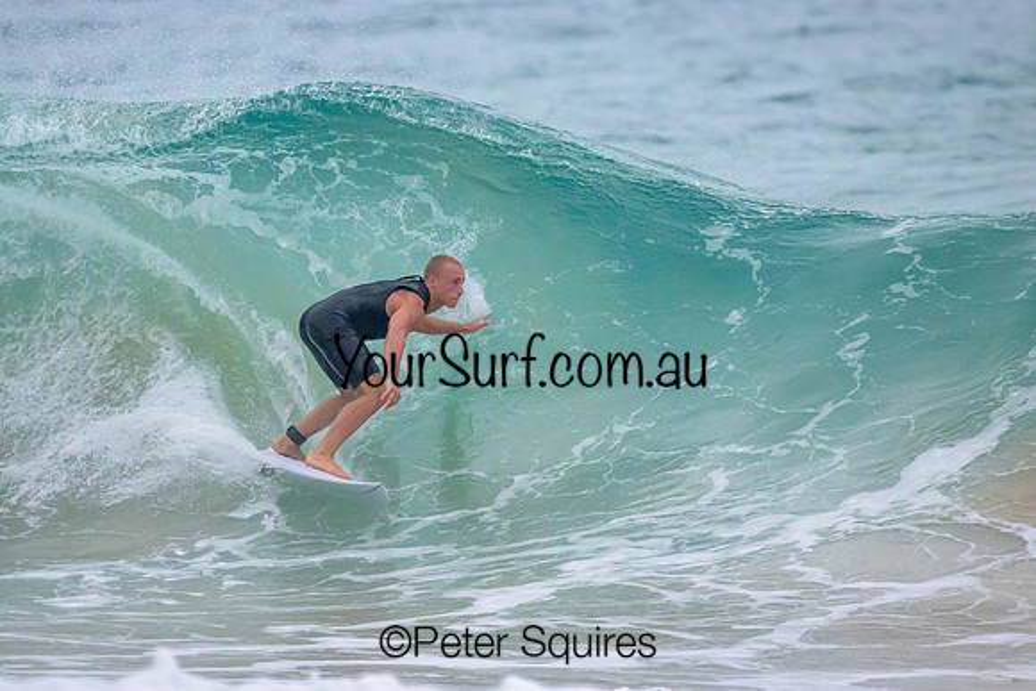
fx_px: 31661
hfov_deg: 1.9
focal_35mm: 1100
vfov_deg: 1.3
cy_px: 273
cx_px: 435
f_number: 6.3
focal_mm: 800
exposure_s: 1/2000
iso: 5000
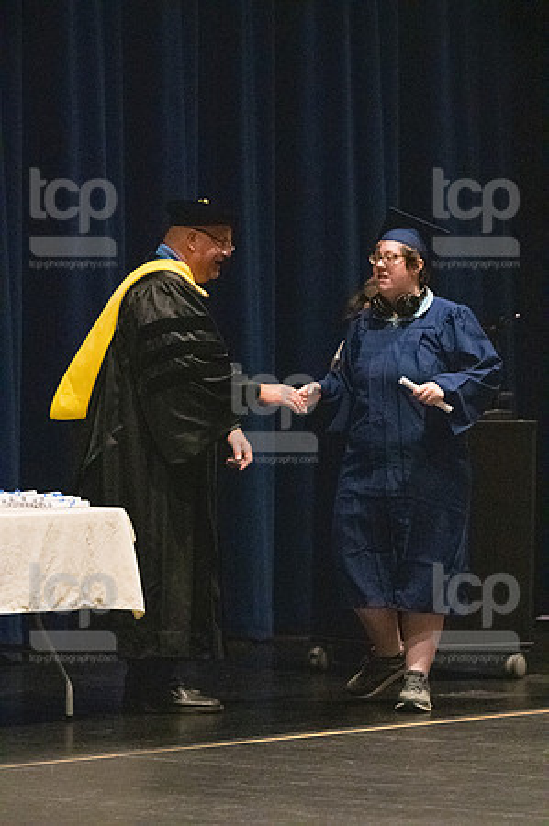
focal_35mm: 202
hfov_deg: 6.8
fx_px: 4631
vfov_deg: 10.2
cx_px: 274
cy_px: 413
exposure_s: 1/400
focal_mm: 135
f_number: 3.2
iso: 10000
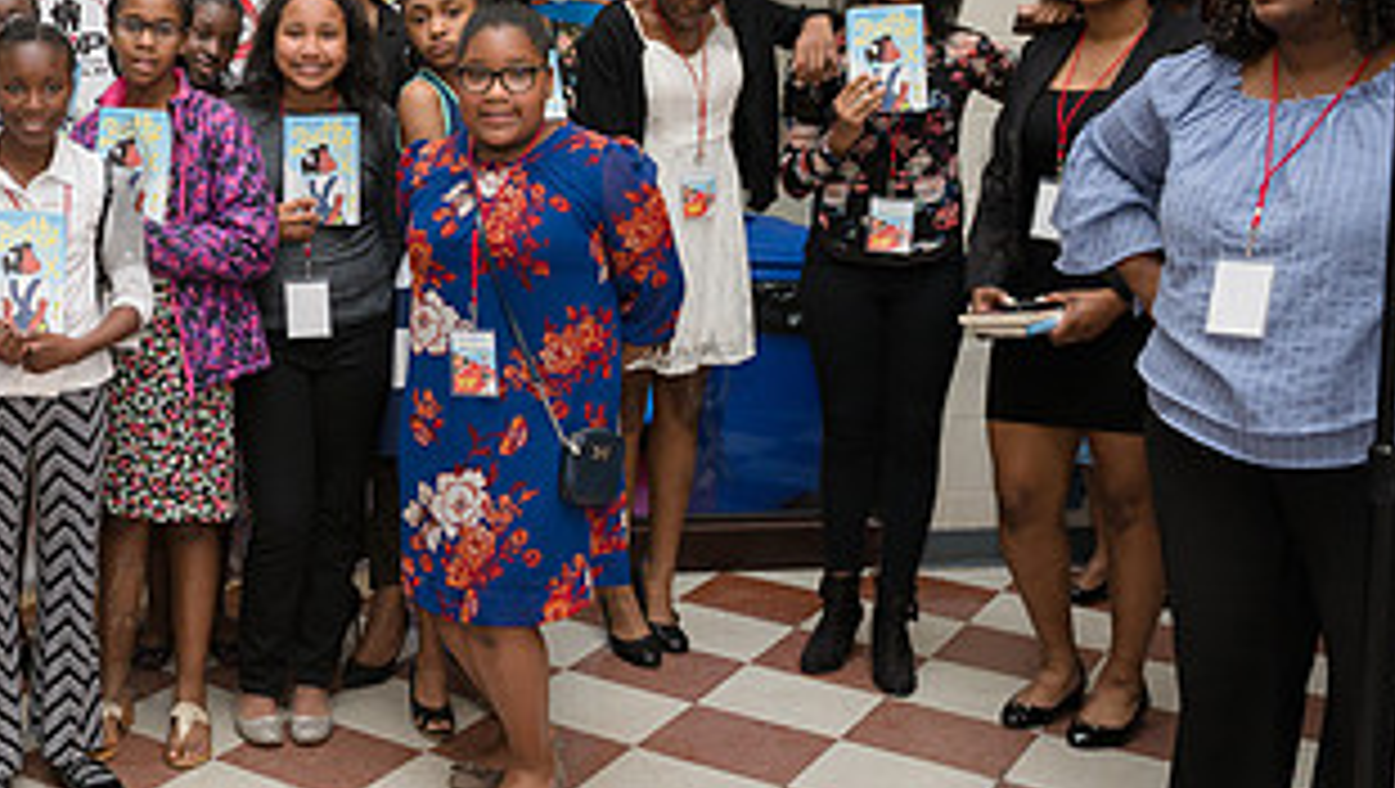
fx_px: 1740
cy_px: 191
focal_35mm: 47
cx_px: 126
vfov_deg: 25.2
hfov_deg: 40.2
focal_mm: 24
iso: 640
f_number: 4
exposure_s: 1/400
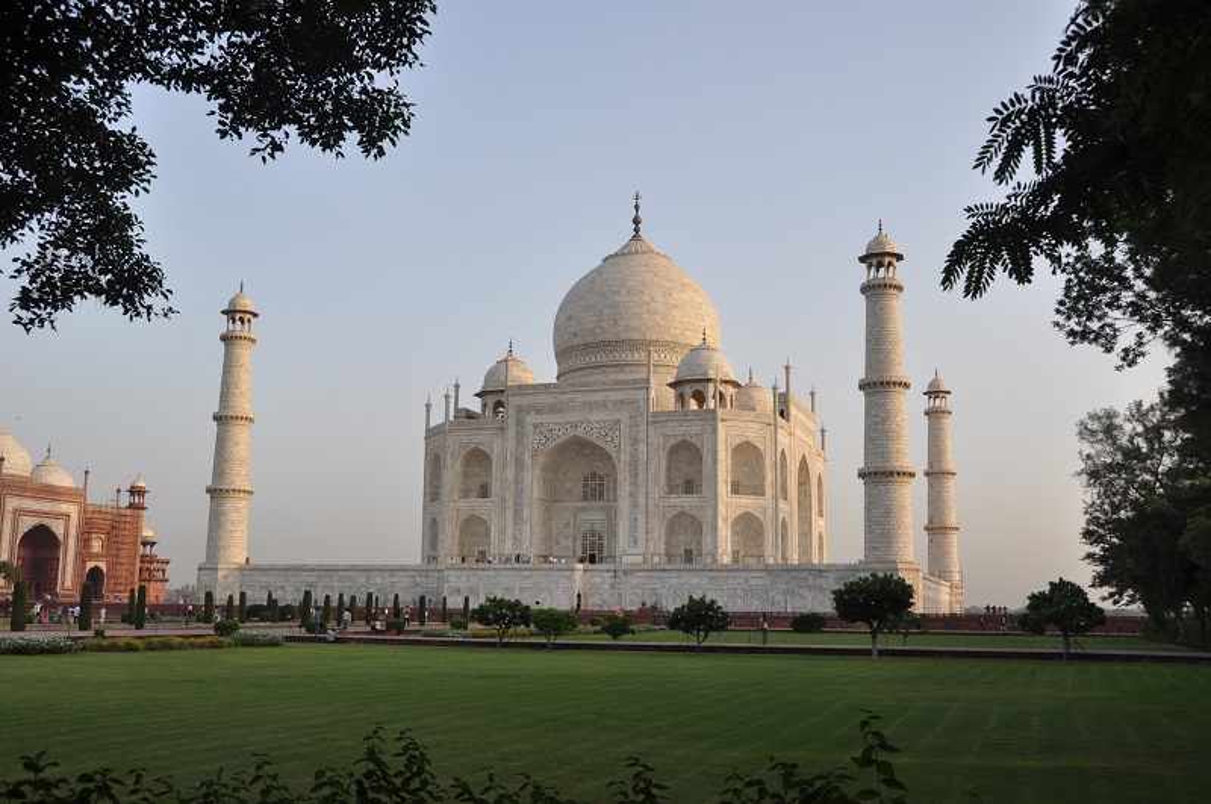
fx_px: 1209
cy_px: 402
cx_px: 606
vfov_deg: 36.8
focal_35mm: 36
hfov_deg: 53.2
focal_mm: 24
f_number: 7.1
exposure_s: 1/200
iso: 200
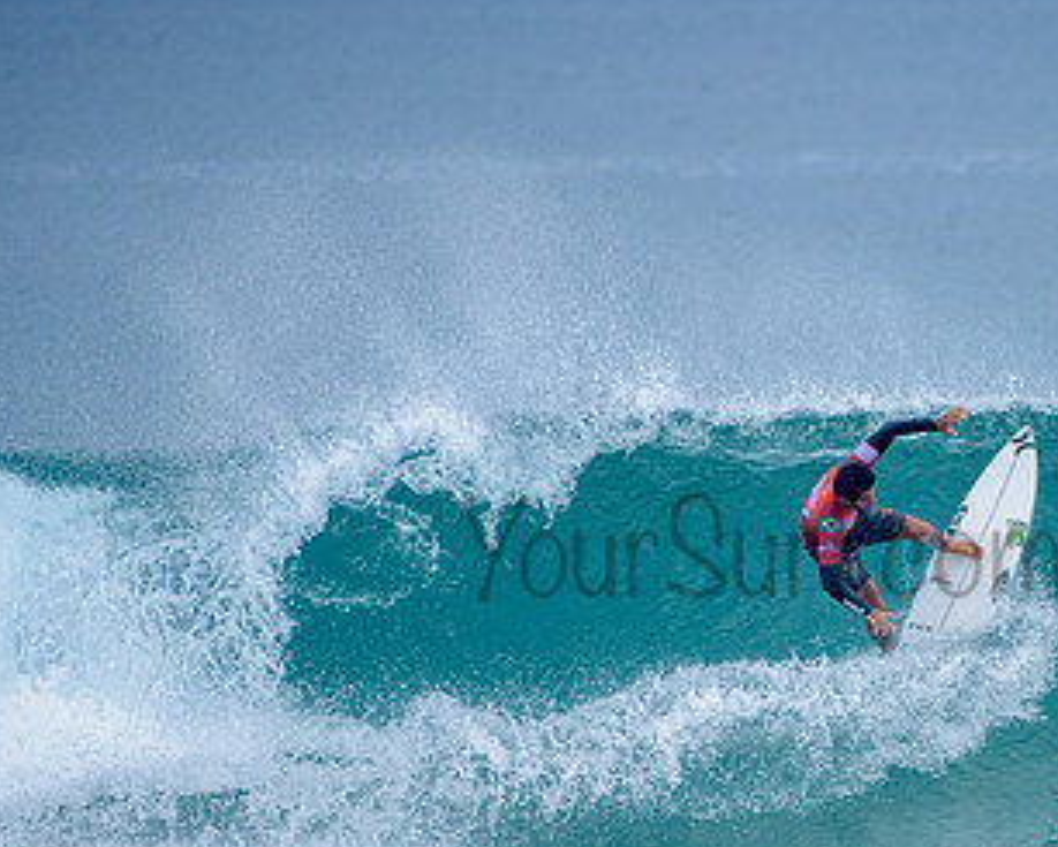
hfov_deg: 2.2
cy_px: 517
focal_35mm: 889
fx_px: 27846
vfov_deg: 1.7
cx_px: 819
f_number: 5.6
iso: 450
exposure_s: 1/2000
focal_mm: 500
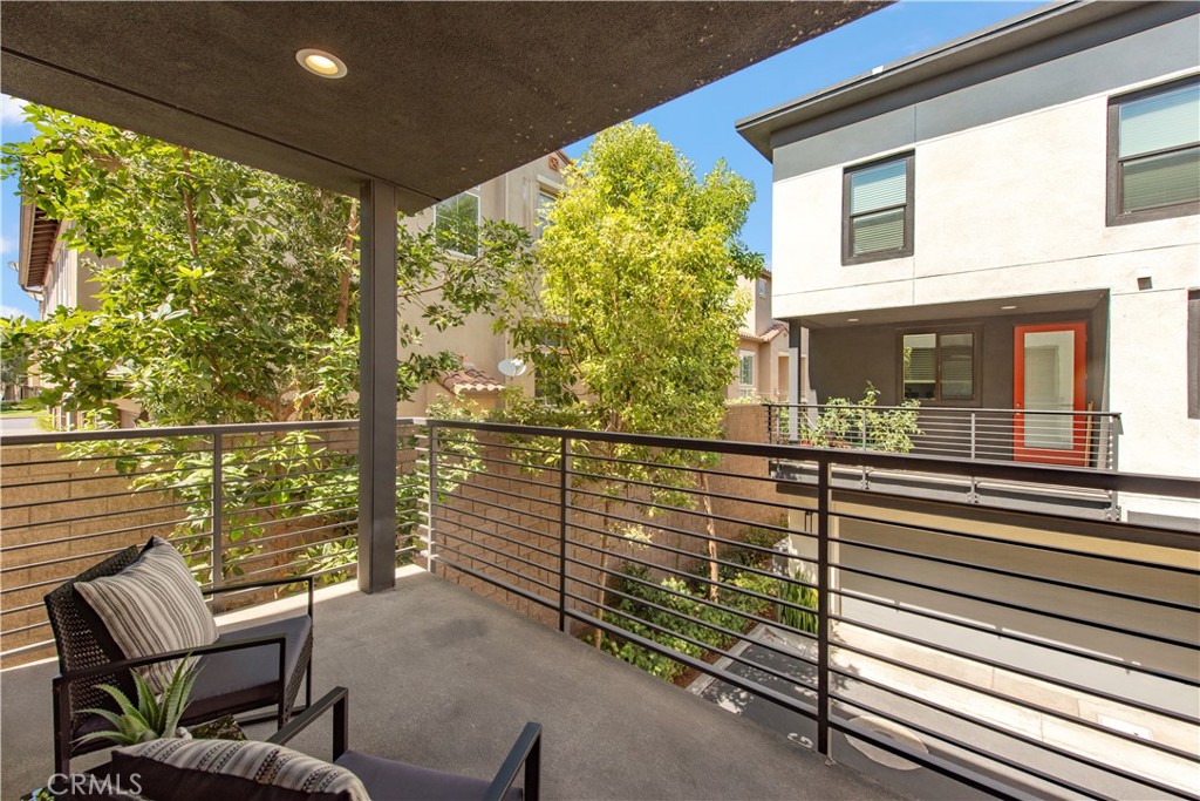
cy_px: 400
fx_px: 467
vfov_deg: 81.2
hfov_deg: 104.2
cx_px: 600
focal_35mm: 14
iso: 200
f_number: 8
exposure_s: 1/250
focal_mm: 14
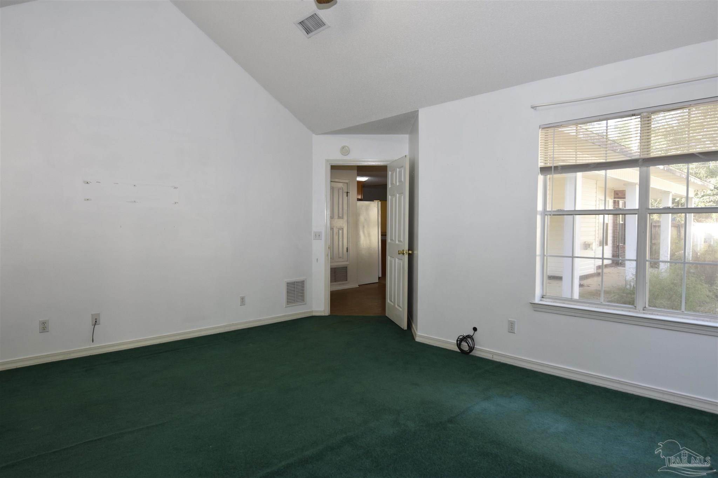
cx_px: 359
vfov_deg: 59.5
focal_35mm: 21
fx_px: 419
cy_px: 239
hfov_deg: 81.2
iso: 200
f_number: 4
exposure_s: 1/60
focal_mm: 14
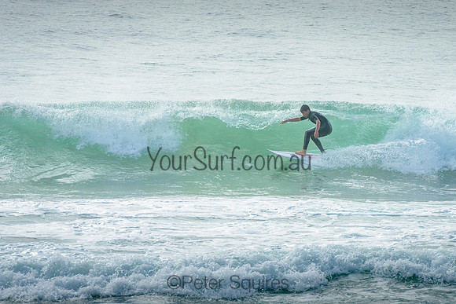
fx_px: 6213
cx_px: 268
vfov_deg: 2.8
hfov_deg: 4.2
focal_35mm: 490
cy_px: 137
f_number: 13
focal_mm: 400
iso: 500
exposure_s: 1/1600
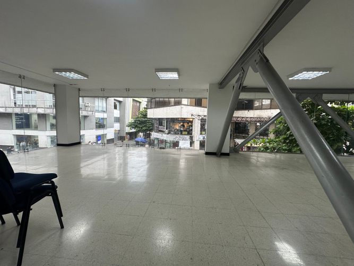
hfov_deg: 102.1
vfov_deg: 85.7
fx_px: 143
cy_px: 133
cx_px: 177
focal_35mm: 14
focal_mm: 2.22
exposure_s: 1/120
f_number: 2.2
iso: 125
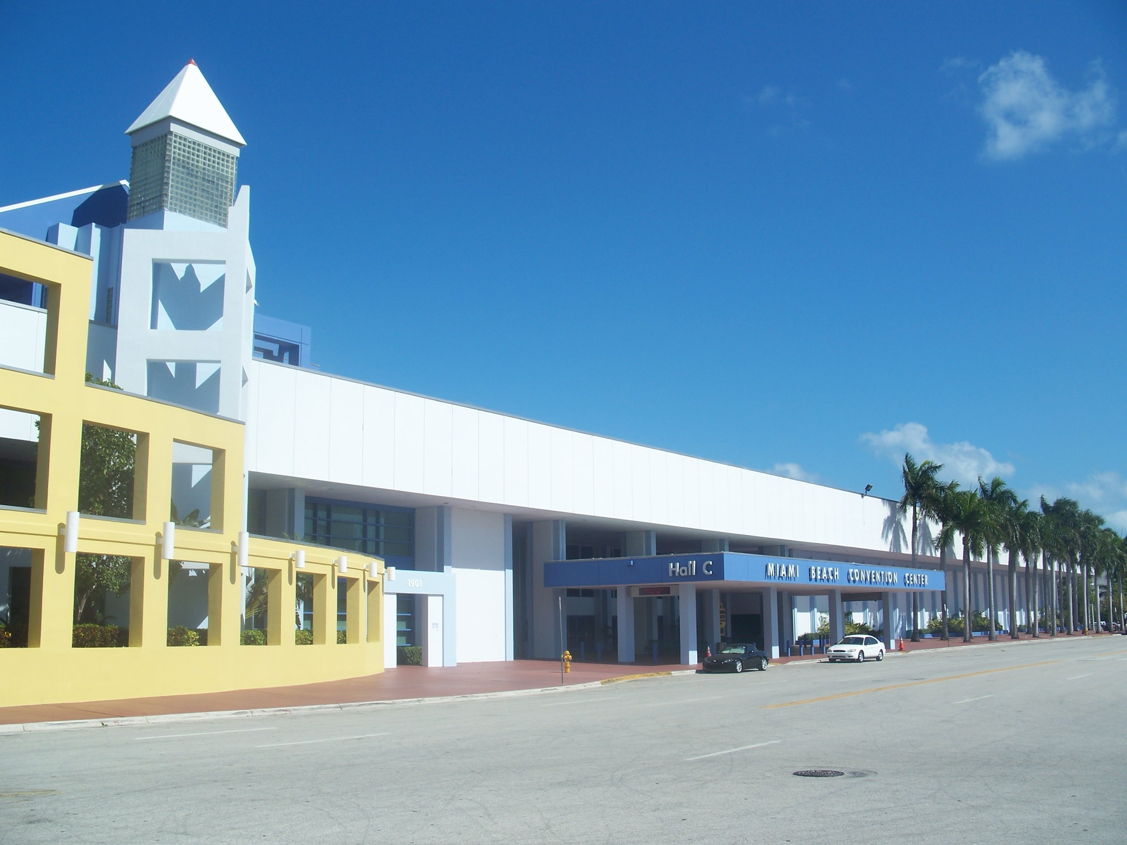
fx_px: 1205
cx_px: 564
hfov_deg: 50.1
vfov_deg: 38.7
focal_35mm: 37
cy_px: 422
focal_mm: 7.8
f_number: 4
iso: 64
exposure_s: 1/800
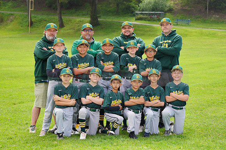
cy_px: 75
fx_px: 653
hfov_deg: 19.6
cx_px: 113
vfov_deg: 13.2
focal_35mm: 104
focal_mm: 104
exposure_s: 1/250
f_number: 6.3
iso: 100
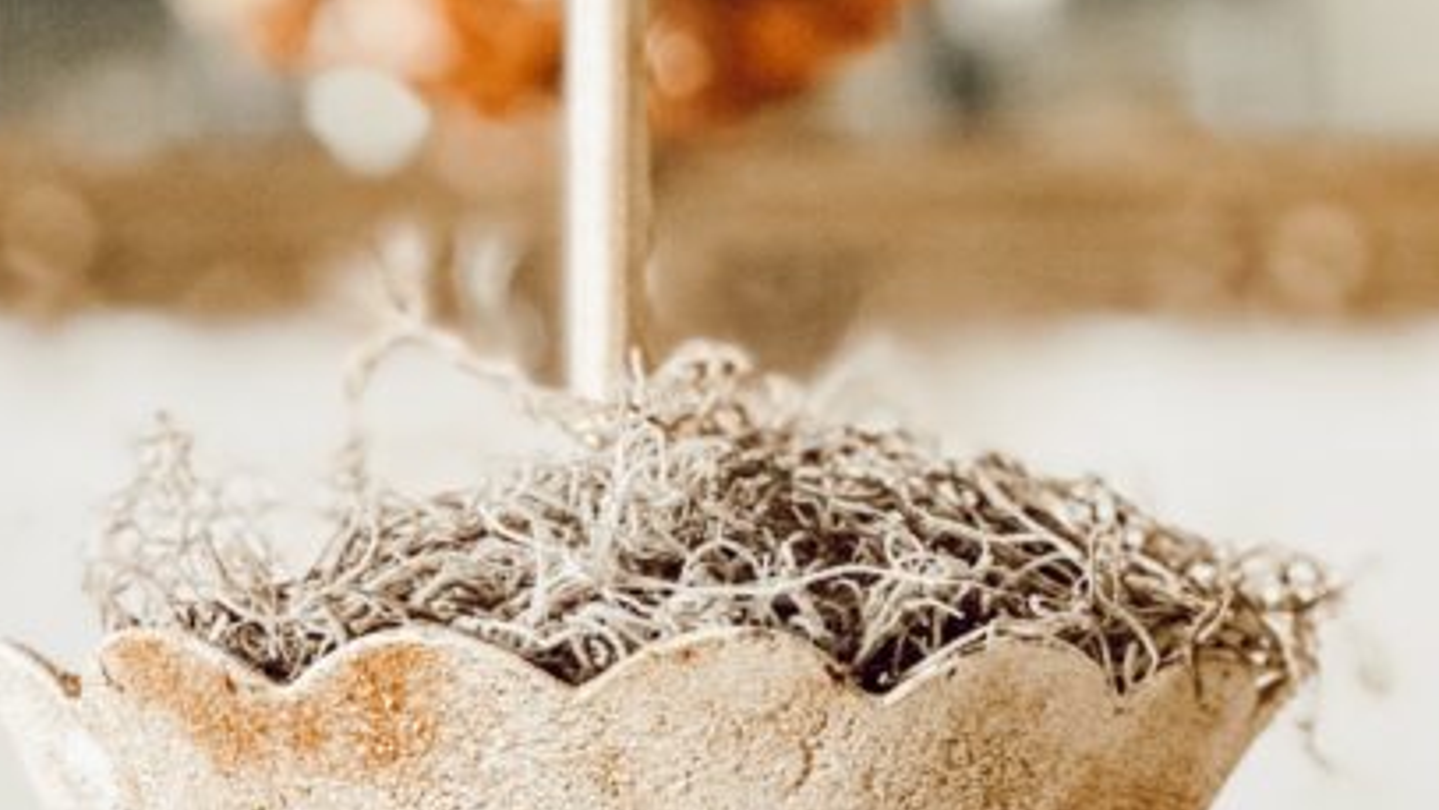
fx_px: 8052
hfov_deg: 10.2
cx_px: 704
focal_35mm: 211
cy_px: -173
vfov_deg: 5.7
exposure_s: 1/40
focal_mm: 9
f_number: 2.8
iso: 320
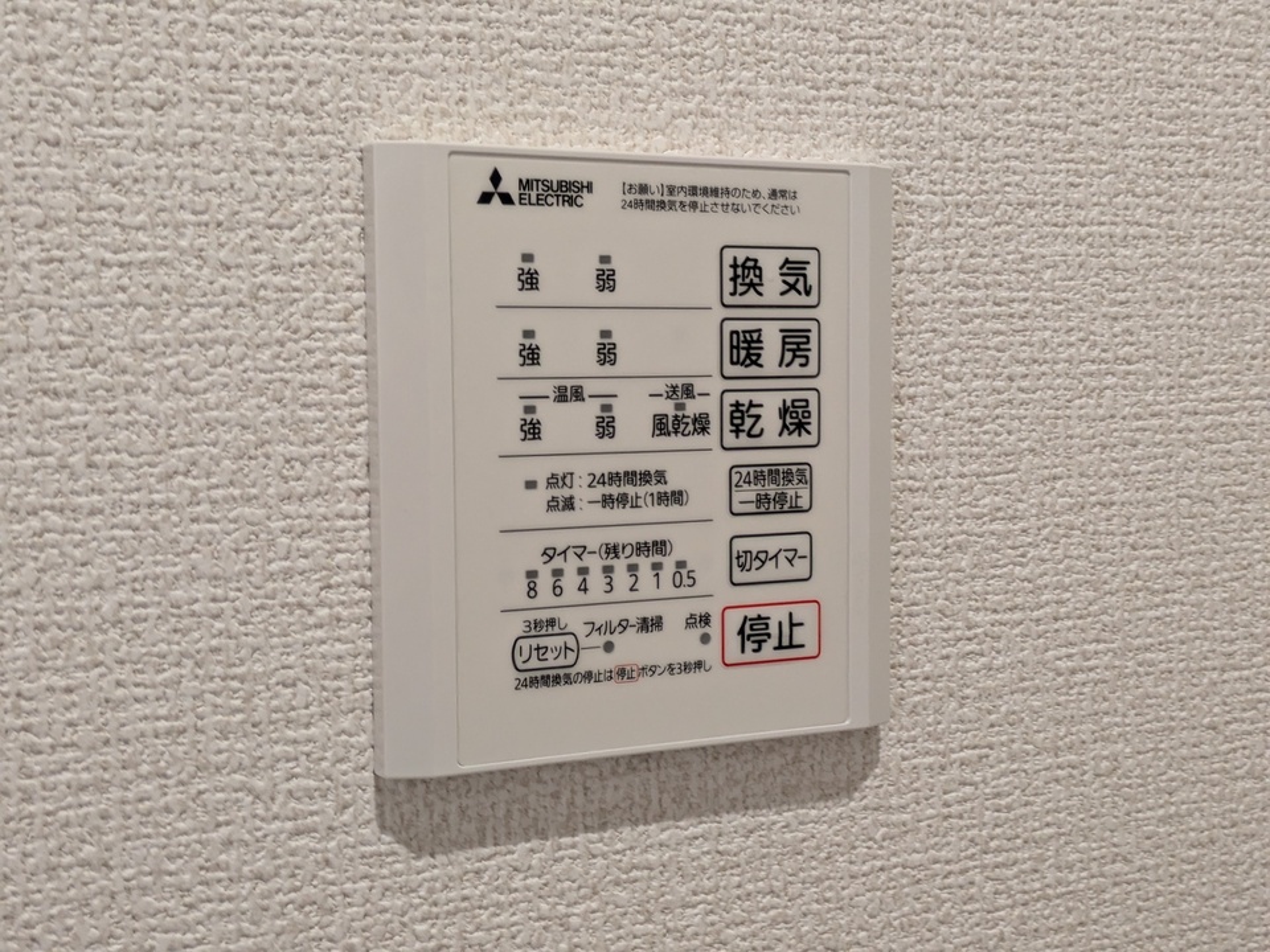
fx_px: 1871
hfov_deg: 37.5
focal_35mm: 51
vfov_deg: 28.6
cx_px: 635
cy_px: 476
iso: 296
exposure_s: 1/120
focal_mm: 5.43
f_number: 1.89
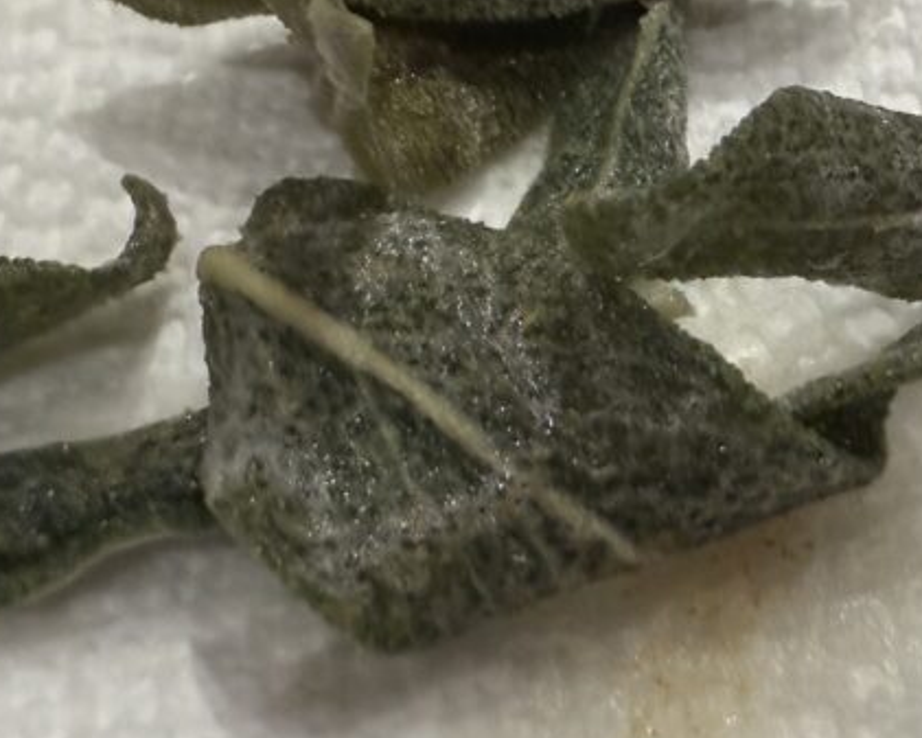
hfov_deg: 31.6
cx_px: 810
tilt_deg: -43.3
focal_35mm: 57
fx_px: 1556
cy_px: 28
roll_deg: -0.3
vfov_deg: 25.6
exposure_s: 1/120
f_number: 2.2
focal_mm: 2.22
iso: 250
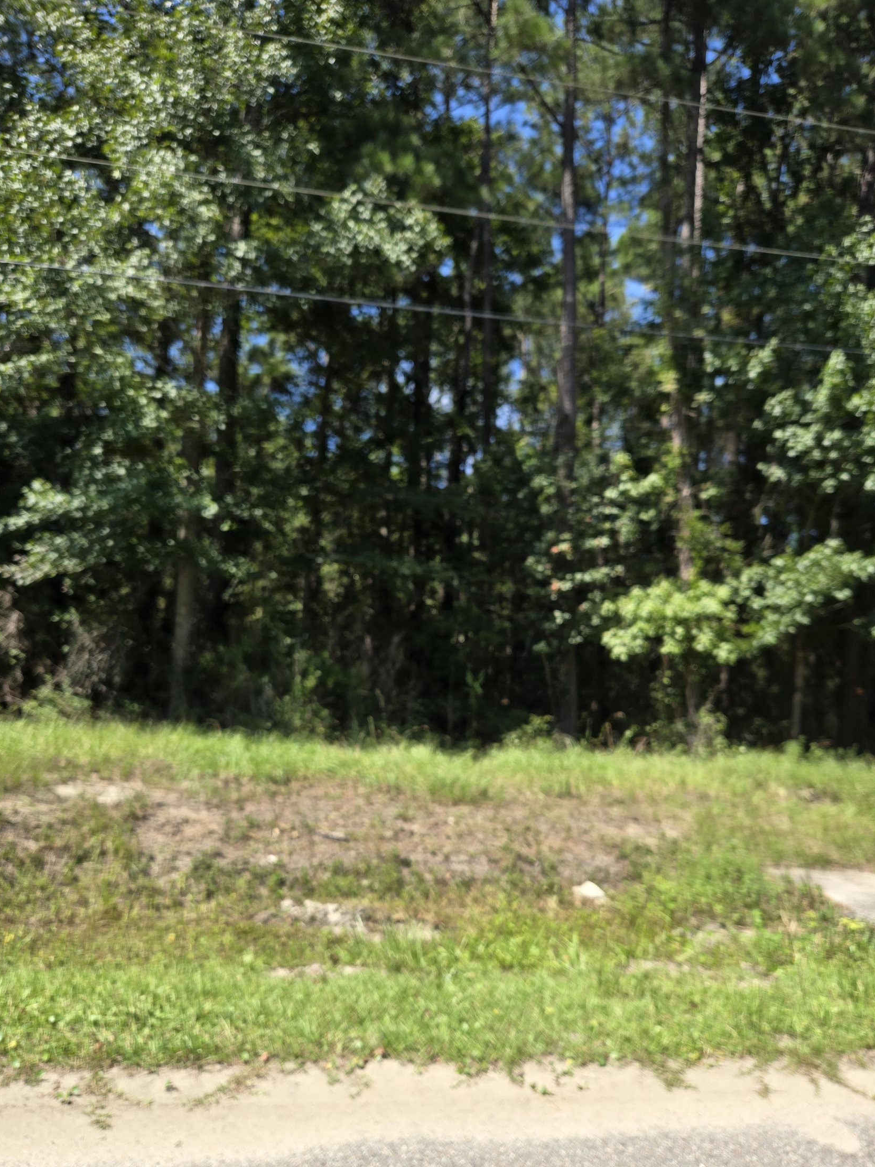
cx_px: 421
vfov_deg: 71.6
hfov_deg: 56.8
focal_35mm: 24
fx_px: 809
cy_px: 605
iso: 25
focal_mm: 5.4
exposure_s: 1/736
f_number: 1.8
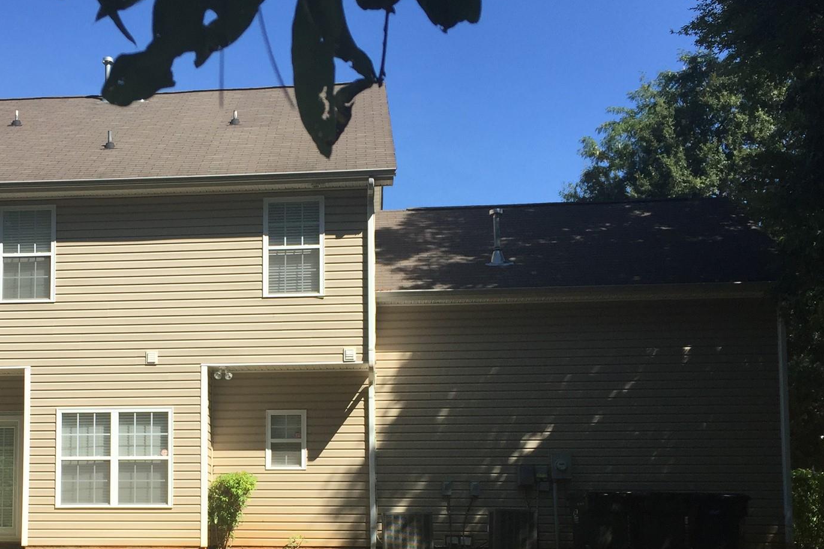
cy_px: 448
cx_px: 229
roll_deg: -0.4
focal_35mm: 45
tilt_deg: +4.7
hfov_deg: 42.6
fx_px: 1030
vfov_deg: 29.1
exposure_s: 1/1364
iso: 32
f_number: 2.2
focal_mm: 4.15
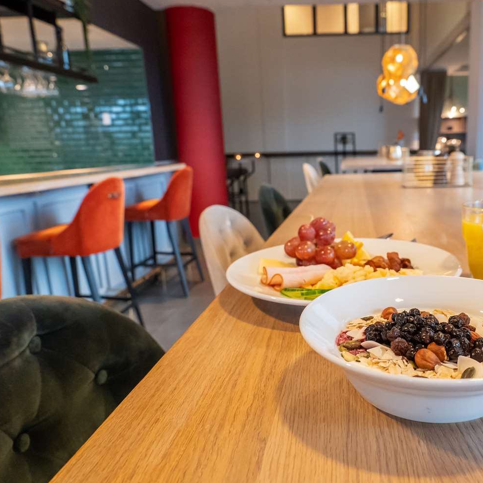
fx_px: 410
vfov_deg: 60.9
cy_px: 244
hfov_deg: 58.8
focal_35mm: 26
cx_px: 340
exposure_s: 1/60
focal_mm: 20
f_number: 7.1
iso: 5000
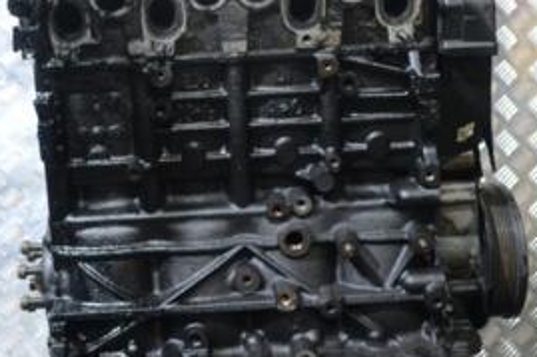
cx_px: 206
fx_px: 999
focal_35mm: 67
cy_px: 106
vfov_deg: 20.2
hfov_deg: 30.0
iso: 2000
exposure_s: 1/30
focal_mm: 20
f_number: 3.8
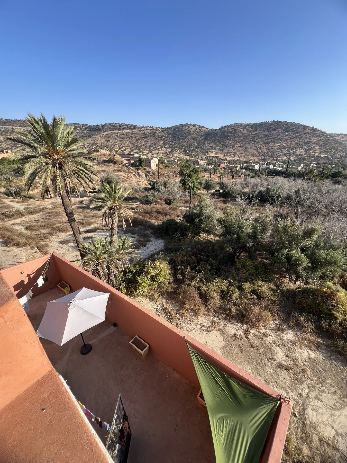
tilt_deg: -24.8
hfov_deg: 89.9
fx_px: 174
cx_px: 174
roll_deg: +1.9
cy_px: 232
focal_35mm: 13
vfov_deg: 106.2
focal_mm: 1.57
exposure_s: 1/463
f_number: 1.8
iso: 32
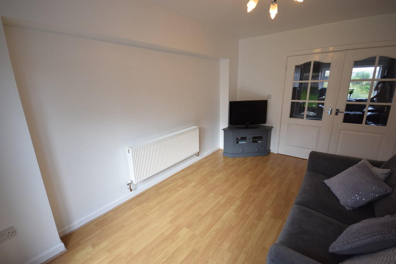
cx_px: 198
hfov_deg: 100.4
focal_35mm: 15
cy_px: 132
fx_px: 165
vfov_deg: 77.3
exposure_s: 1/60
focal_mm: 10
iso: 450
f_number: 4
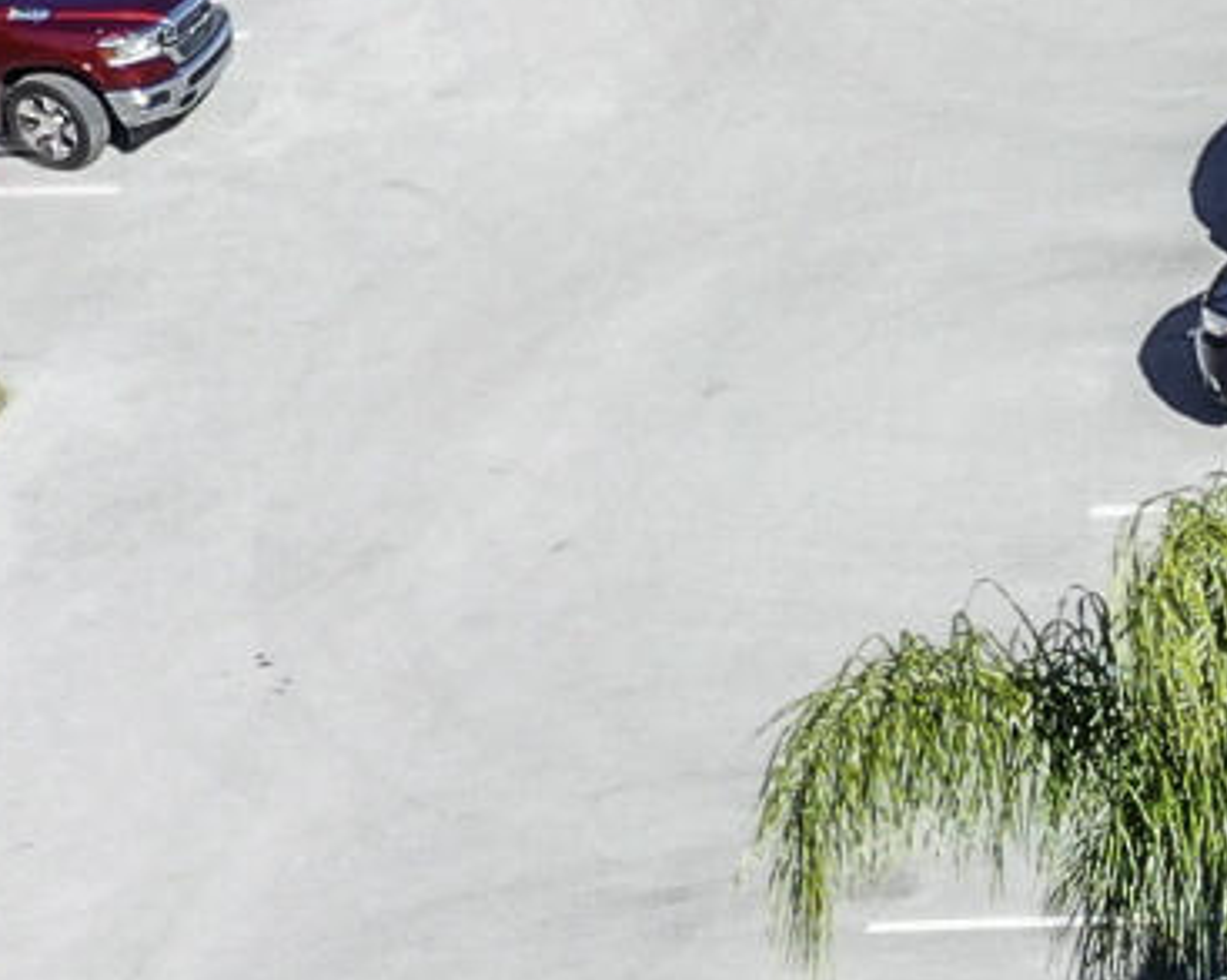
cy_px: 937
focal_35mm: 215
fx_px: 7801
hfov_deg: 8.2
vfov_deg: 7.2
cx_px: 2989
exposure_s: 1/400
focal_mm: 10.26
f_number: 4.5
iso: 100
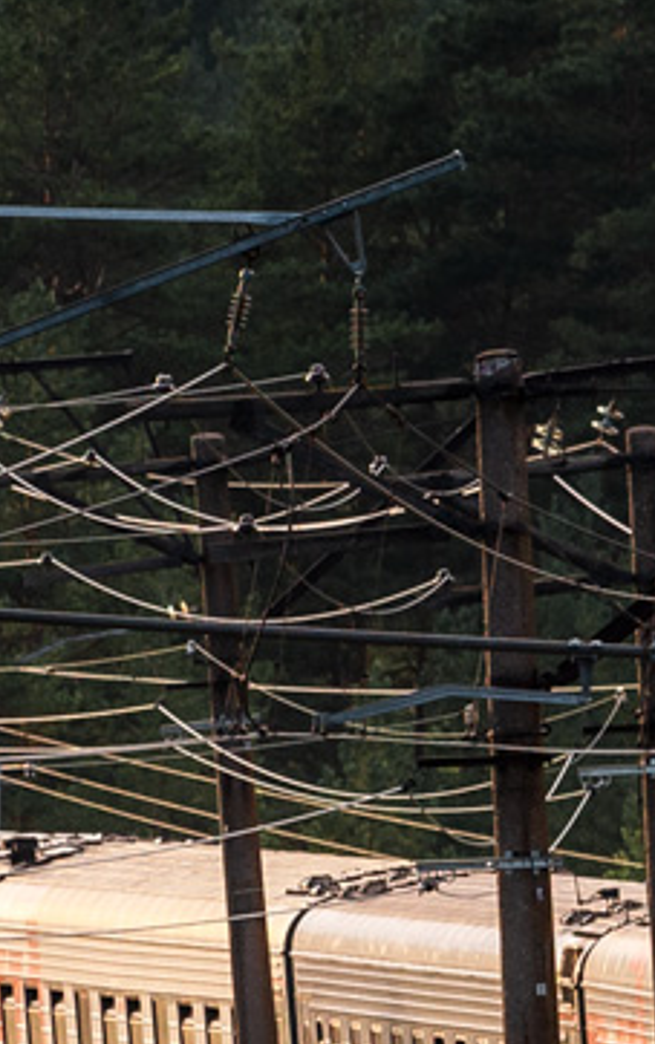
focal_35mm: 928
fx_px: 26442
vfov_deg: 2.3
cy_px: 805
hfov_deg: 1.4
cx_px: 176
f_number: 7.1
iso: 400
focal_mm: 220
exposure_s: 1/400
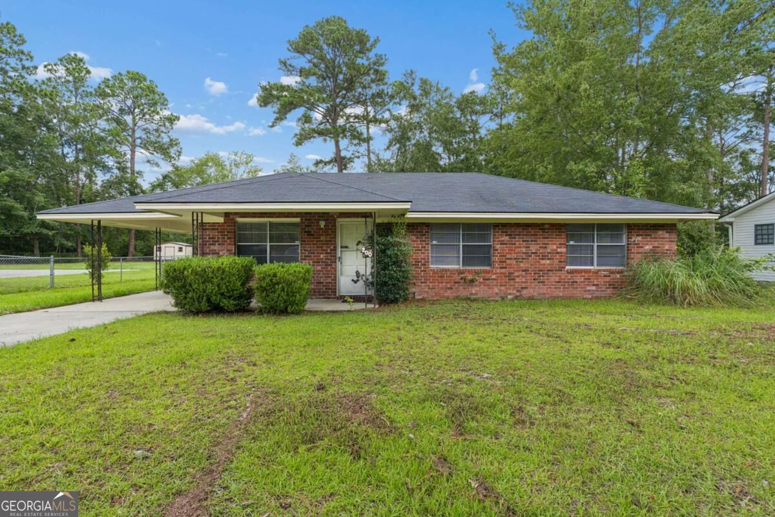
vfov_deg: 73.7
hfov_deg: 96.7
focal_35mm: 16
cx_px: 388
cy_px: 258
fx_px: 344
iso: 500
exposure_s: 1/125
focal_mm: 16
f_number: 9
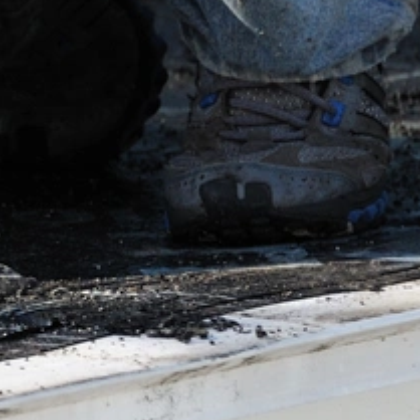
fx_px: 11352
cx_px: -470
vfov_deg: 2.1
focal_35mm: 827
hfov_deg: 2.1
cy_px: 241
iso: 800
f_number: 6.3
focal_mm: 170
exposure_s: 1/400
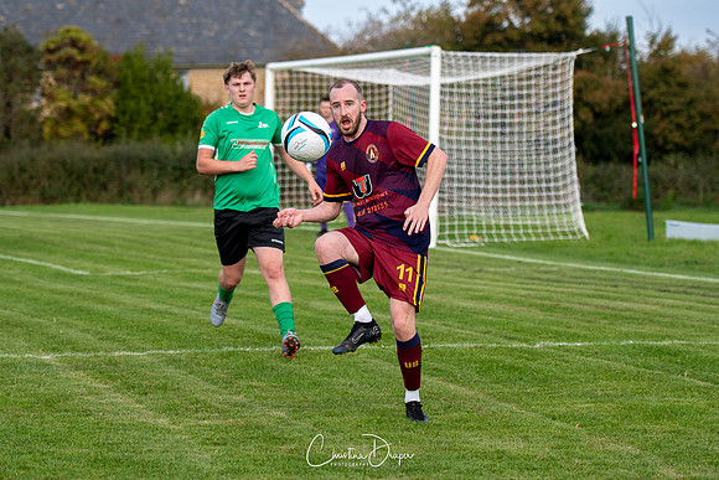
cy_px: 216
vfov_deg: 9.8
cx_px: 324
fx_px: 2798
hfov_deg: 14.6
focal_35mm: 140
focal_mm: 85
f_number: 2.8
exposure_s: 1/3200
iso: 320
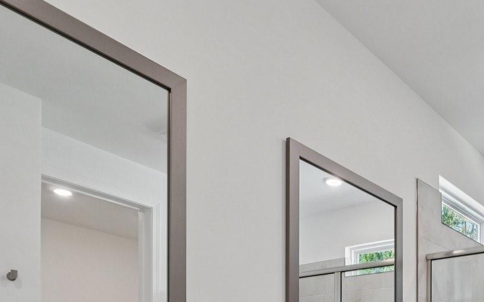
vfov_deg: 28.4
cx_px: 398
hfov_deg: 48.2
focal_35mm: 38
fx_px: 501
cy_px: 379
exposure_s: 1/20
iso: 400
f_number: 8
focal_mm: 10
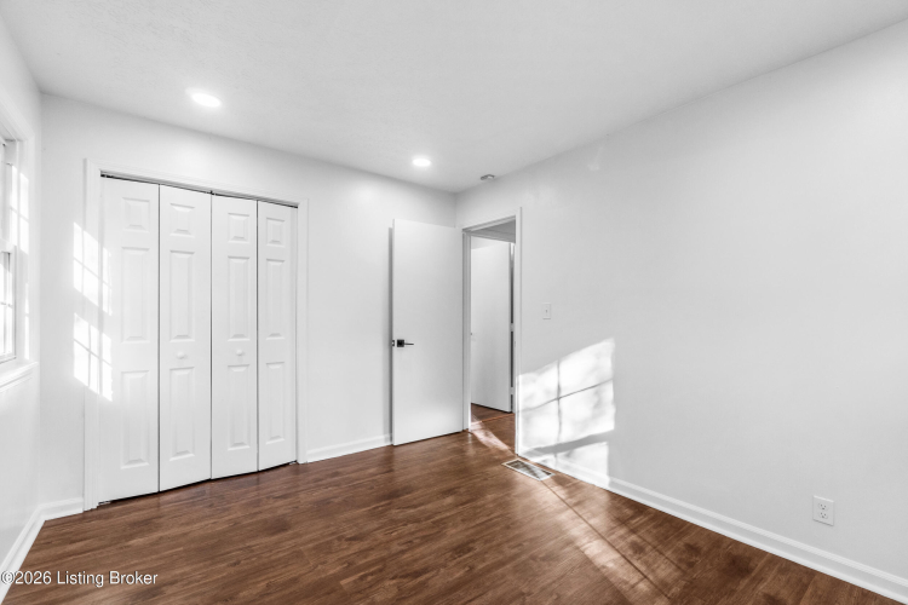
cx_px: 454
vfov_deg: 77.3
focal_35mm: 15
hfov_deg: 100.4
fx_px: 378
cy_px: 302
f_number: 8
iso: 400
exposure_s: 1/25
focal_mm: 10
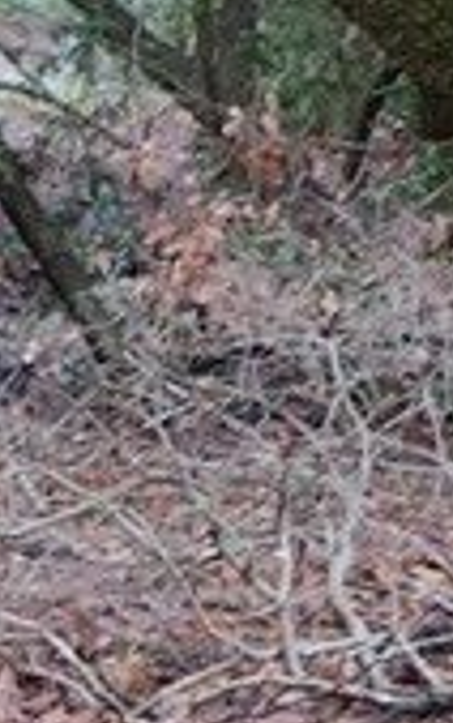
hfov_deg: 6.7
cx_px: -1034
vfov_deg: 11.4
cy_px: 1224
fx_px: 3409
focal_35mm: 173
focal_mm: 4.71
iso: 284
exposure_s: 1/40
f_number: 1.7
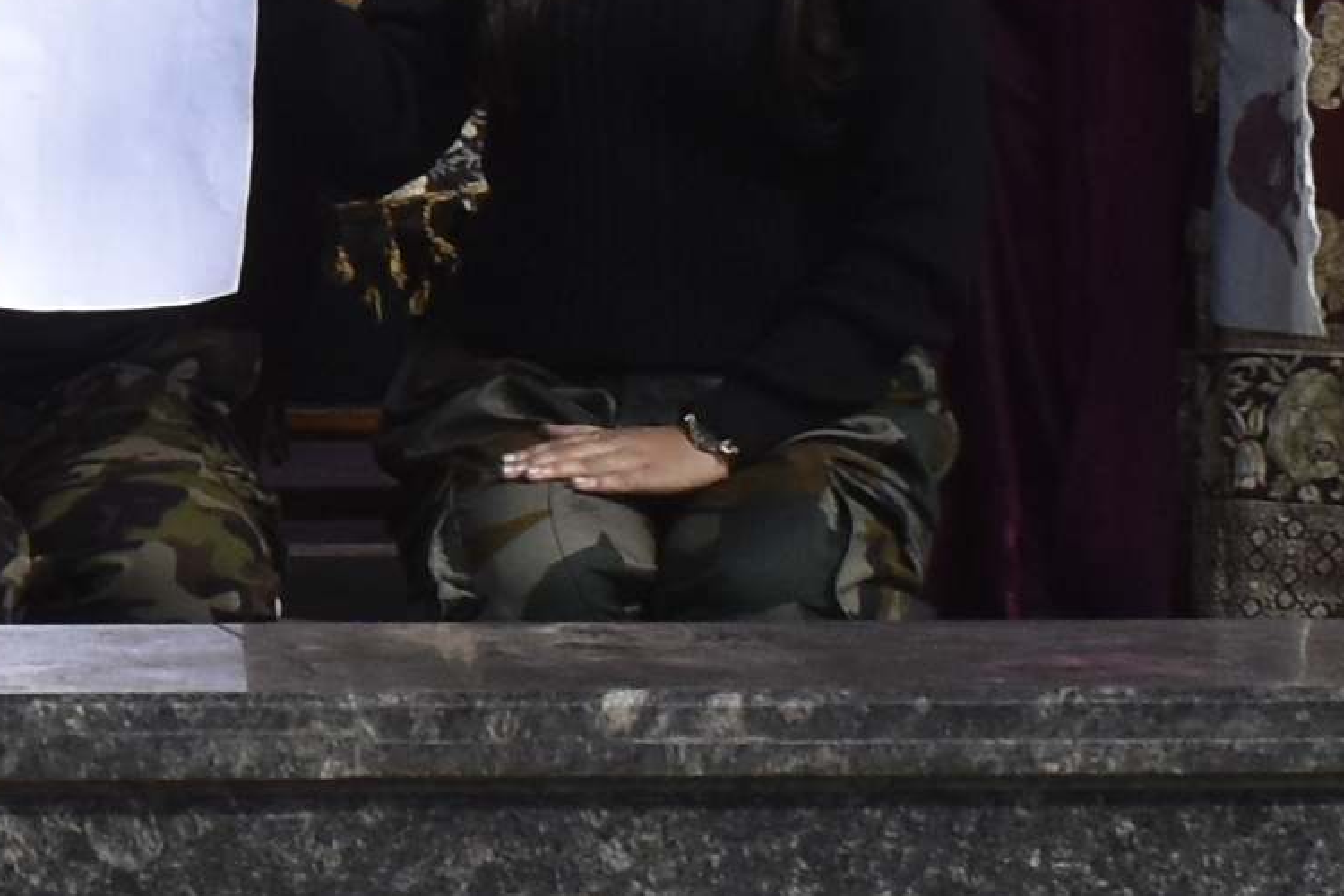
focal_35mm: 252
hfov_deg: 7.9
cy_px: 32
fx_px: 9407
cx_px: -1098
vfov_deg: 5.4
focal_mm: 21
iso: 400
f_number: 6.3
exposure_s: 1/1600
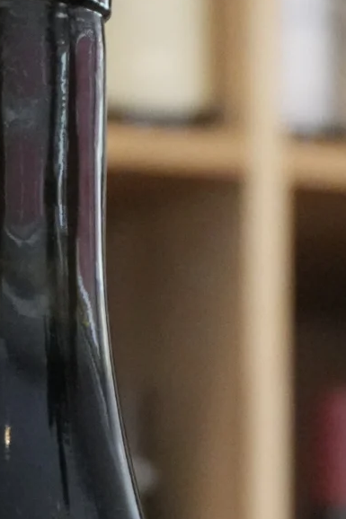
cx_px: -27
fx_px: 3739
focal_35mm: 259
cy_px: 849
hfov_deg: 5.3
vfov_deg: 7.8
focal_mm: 39
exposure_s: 1/160
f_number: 5.6
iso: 6400
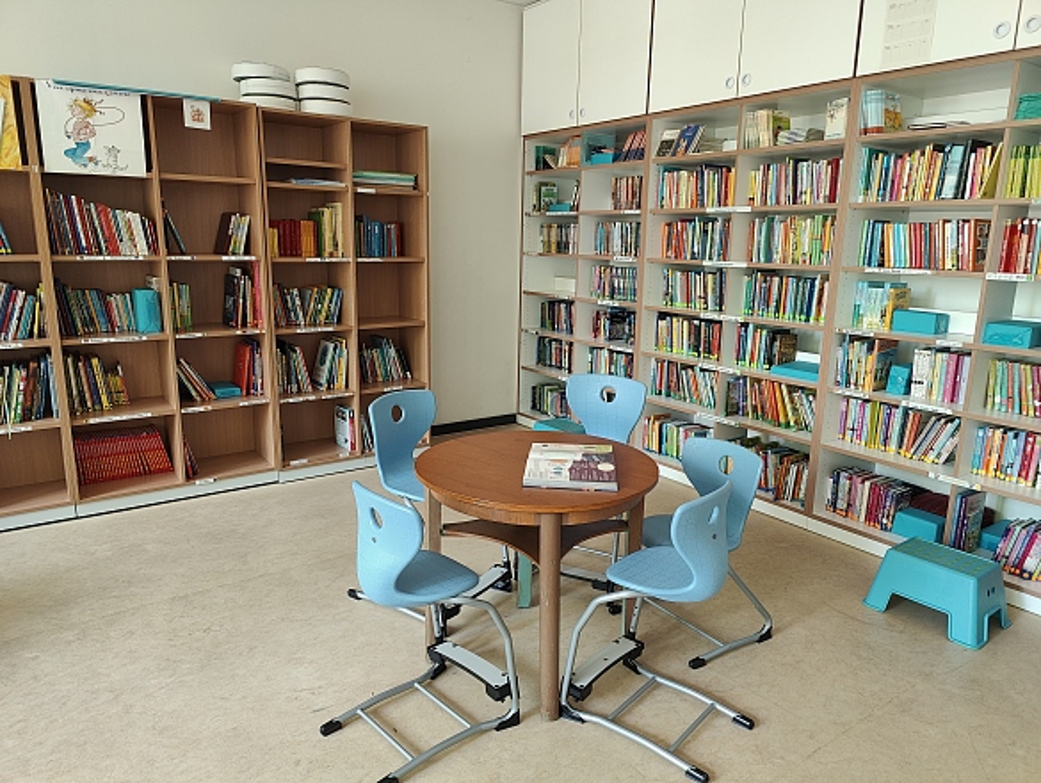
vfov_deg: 59.0
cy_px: 392
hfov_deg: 73.9
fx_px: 692
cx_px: 520
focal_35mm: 23
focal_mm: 6.06
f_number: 1.8
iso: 200
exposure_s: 1/69
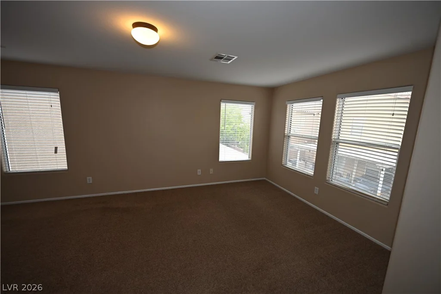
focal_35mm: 14
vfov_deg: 81.2
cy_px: 147
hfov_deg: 104.2
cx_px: 220
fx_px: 172
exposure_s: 1/60
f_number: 4
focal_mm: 14
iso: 220
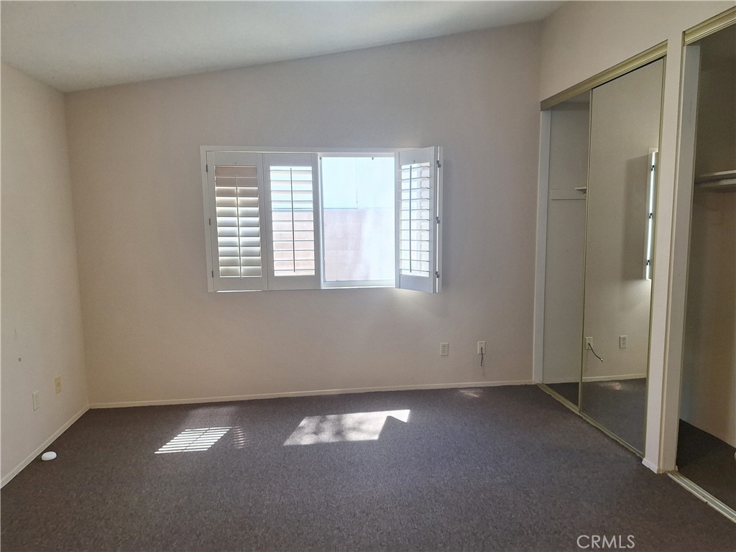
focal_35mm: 23
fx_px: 489
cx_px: 368
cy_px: 276
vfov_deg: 58.9
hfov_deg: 73.9
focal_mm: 5.54
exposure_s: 1/120
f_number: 1.8
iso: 64
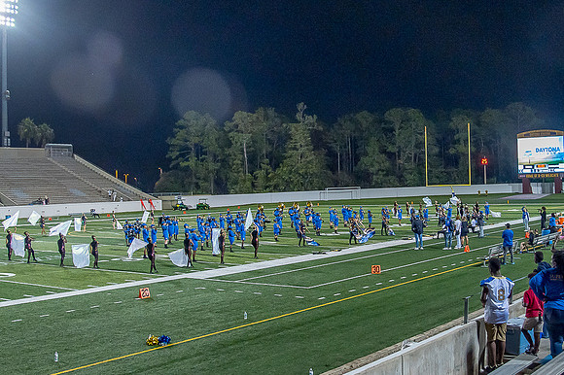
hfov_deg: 44.1
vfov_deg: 30.3
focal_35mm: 44
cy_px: 164
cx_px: 336
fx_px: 692
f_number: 4
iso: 2000
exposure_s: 1/200
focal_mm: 24
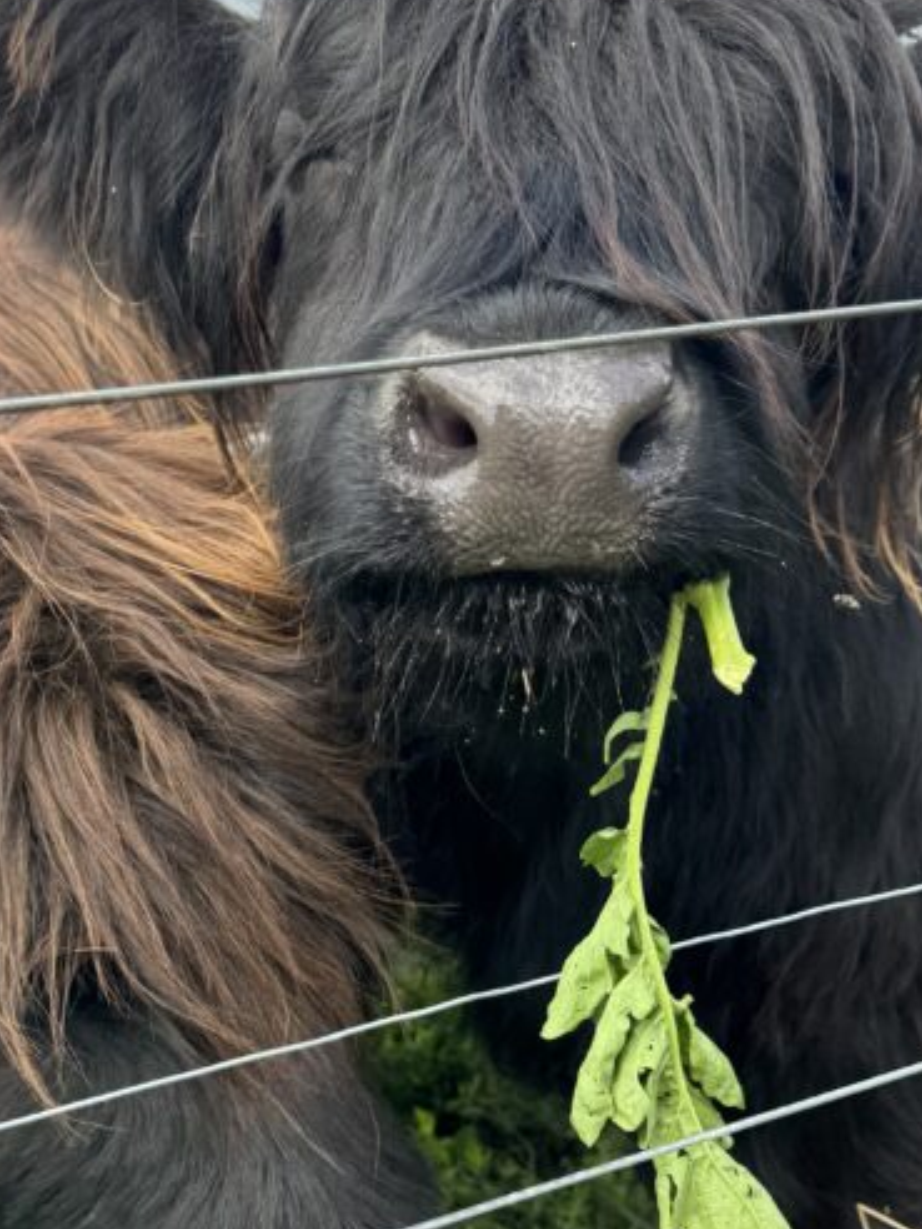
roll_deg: +1.0
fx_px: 1776
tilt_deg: -19.0
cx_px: 217
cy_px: 762
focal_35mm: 50
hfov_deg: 28.6
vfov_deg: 38.0
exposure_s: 1/842
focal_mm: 6.76
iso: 80
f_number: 1.78
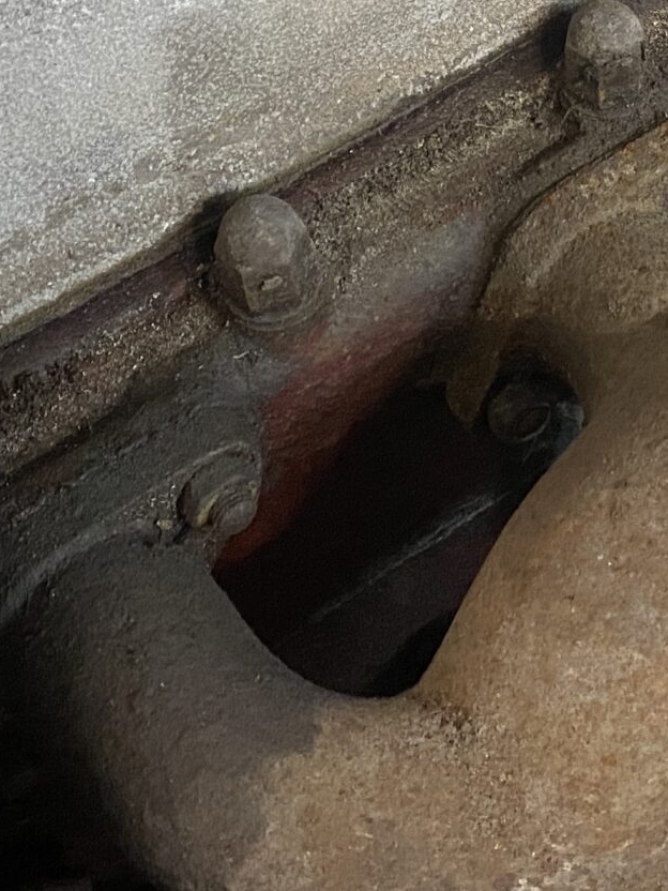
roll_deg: -0.4
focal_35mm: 80
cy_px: -66
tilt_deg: -43.0
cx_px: 638
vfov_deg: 23.1
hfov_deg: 18.1
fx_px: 2058
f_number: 1.8
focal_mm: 4.25
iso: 500
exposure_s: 1/33
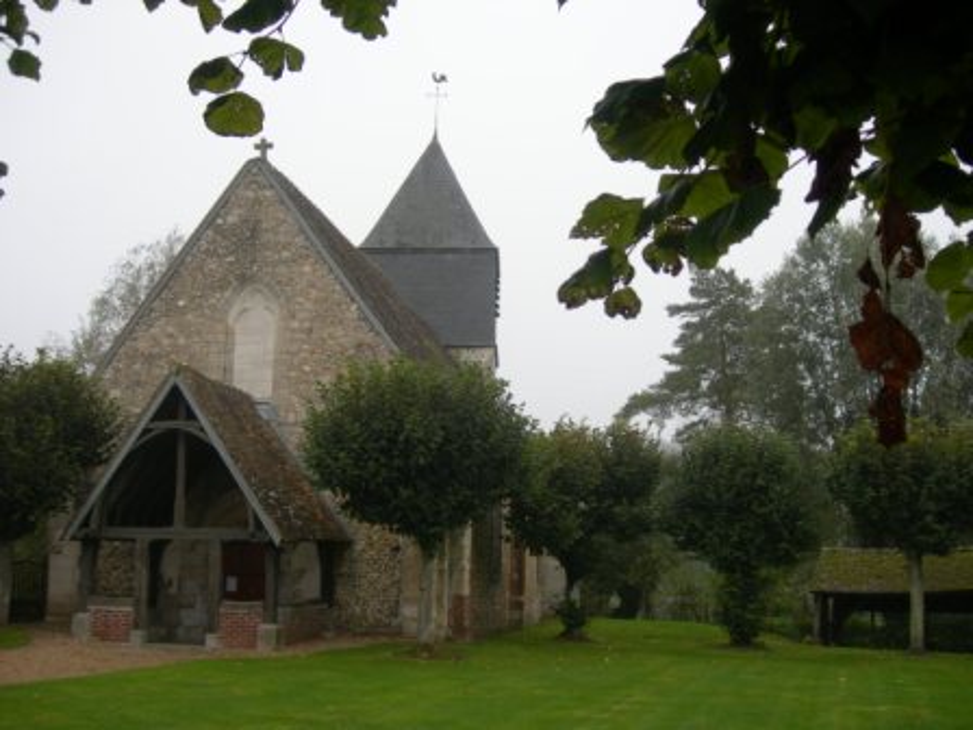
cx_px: 486
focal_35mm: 38
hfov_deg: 49.0
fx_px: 1068
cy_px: 365
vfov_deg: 37.7
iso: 50
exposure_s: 1/99.8
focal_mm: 7.8
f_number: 2.8
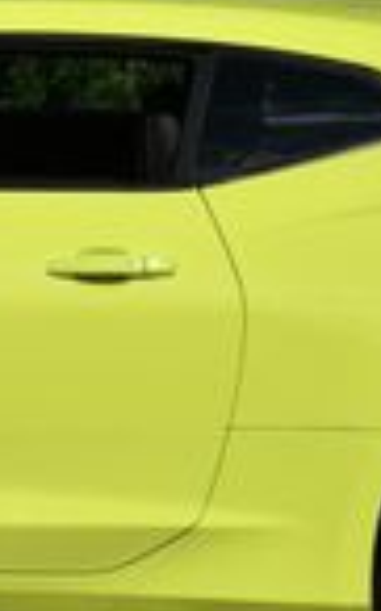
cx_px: -54
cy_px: 142
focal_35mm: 233
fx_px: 3879
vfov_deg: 9.0
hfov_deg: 5.6
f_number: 10
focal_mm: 26
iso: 100
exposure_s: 1/400
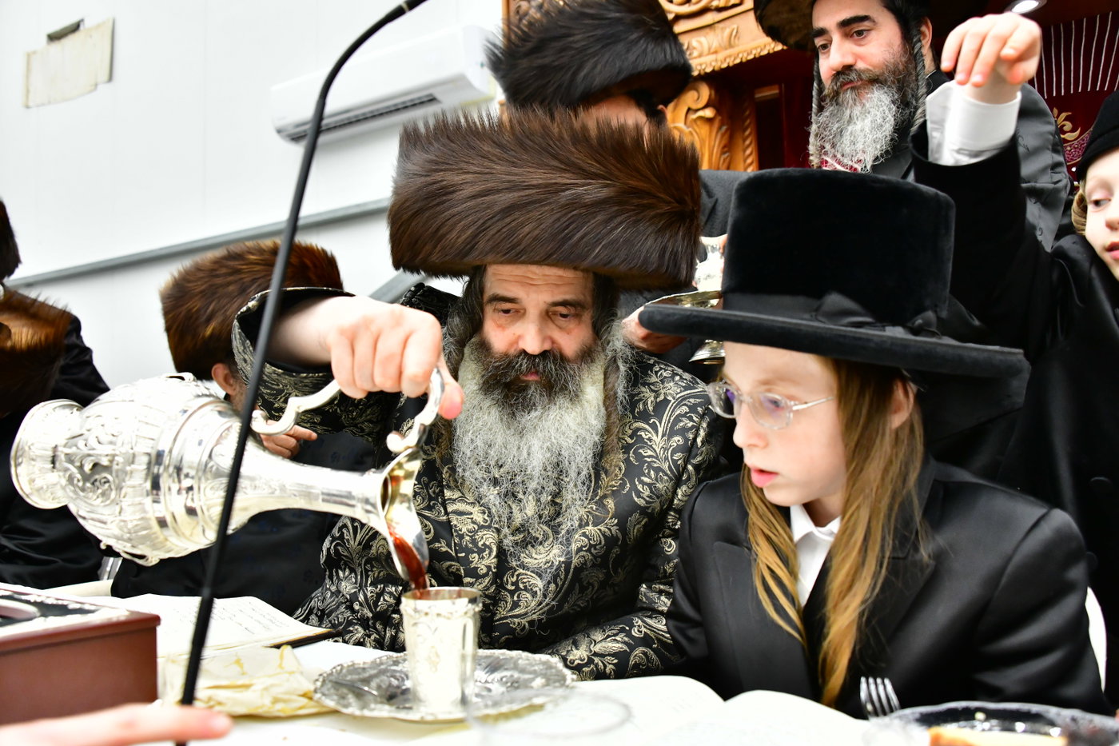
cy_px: 373
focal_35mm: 32
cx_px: 560
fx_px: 994
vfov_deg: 41.1
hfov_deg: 58.7
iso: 2500
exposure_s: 1/200
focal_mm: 32
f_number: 5.6
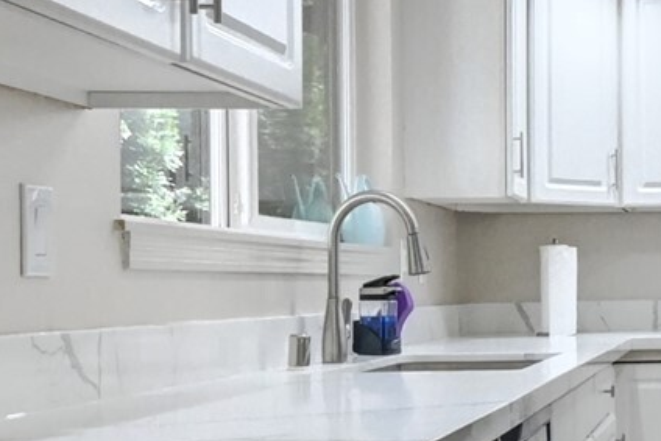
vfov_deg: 22.4
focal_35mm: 60
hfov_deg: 28.6
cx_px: 808
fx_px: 1102
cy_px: 345
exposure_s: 1/8
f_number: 11
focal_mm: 10
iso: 3200
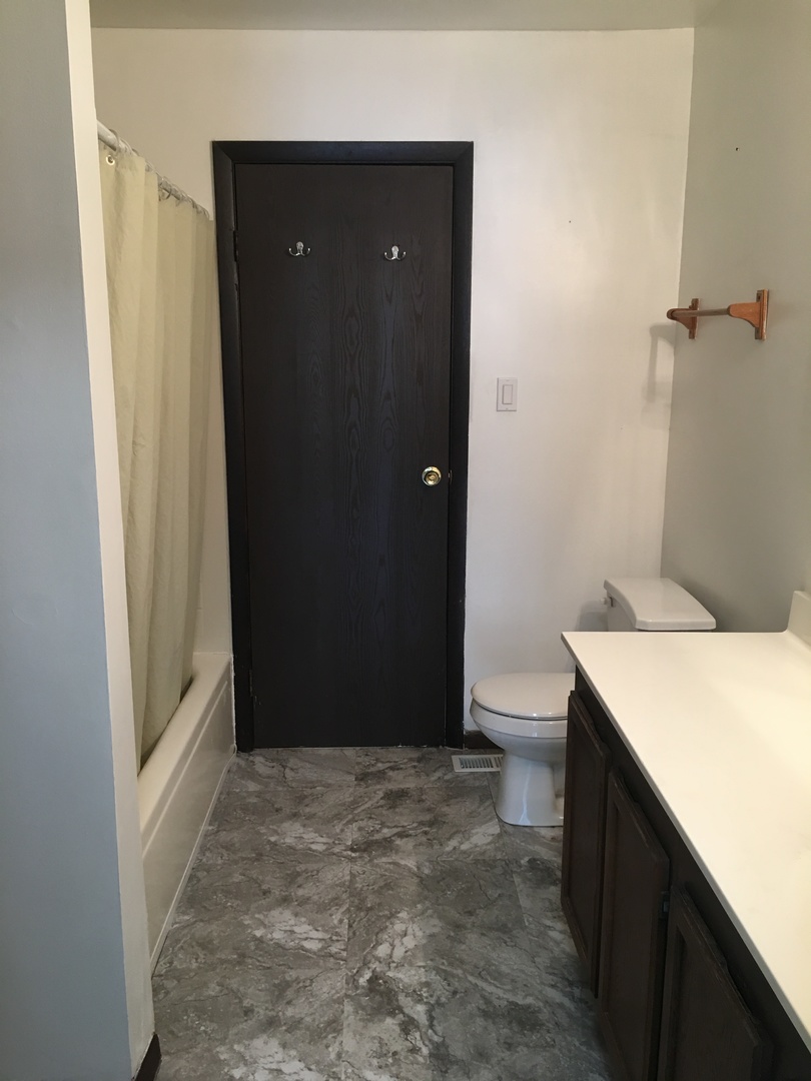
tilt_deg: -12.6
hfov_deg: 48.2
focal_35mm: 29
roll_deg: +1.6
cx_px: 406
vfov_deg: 61.7
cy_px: 540
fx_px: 906
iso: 100
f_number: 2.2
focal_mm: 4.15
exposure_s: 1/30
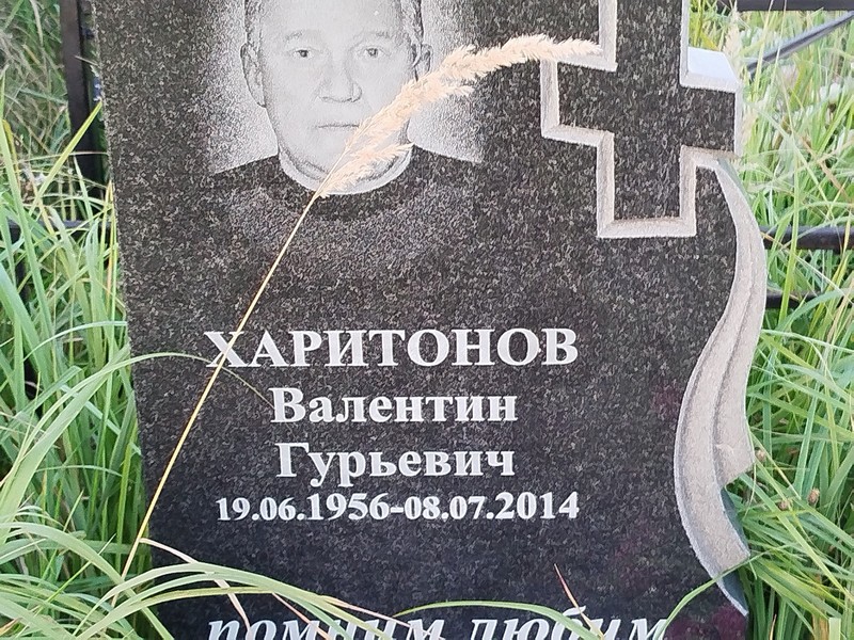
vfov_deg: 20.4
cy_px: 320
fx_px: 1776
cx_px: 427
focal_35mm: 72
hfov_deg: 27.0
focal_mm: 5.31
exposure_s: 1/50
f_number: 1.7
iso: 125
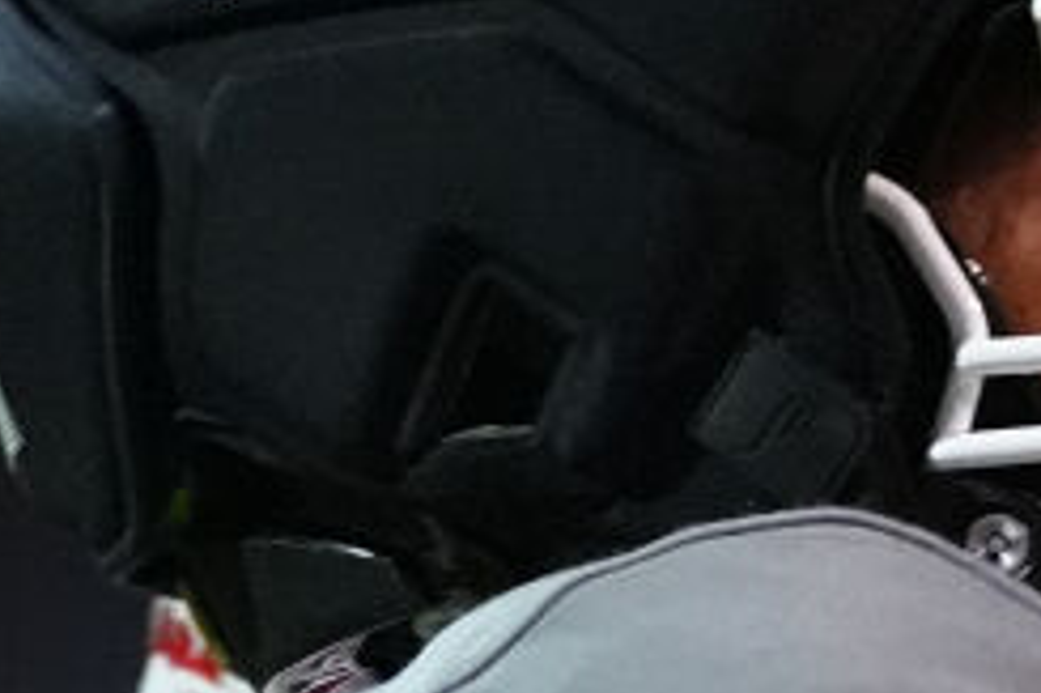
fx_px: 125005
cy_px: 2306
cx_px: 1026
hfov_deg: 0.5
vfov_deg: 0.3
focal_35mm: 4326
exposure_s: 1/1600
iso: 6400
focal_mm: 600
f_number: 4
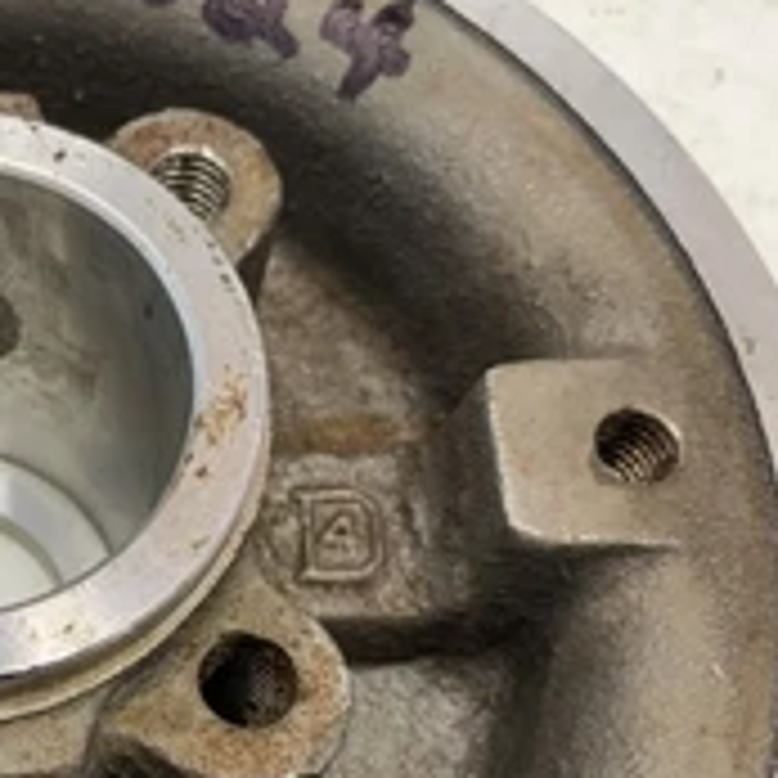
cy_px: 621
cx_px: -76
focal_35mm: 53
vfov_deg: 31.4
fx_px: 1348
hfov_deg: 29.1
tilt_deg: -67.8
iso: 100
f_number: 1.8
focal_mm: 4.25
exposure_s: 1/87
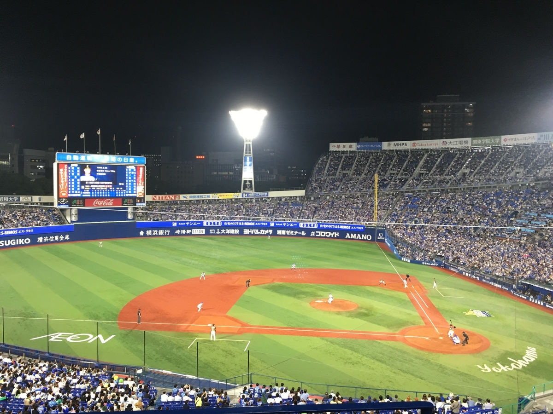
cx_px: 276
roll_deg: -1.2
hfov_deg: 61.7
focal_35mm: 29
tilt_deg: -1.8
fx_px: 463
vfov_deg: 48.2
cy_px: 207
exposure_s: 1/30
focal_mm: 4.15
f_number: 2.2
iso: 40
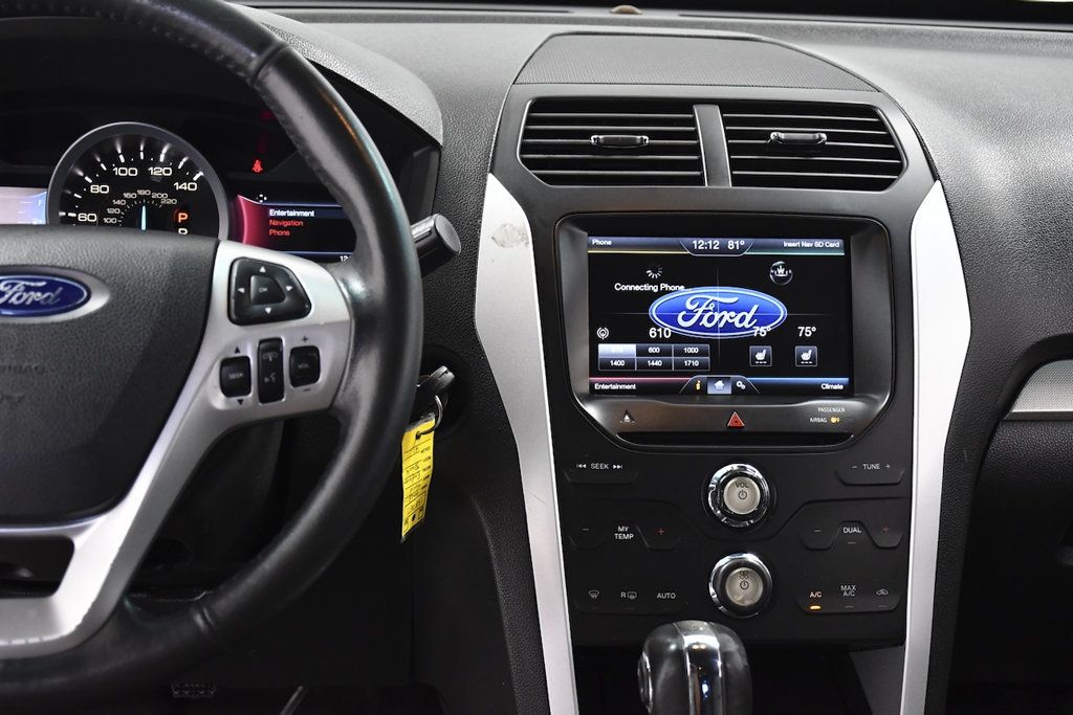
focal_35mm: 48
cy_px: 358
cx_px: 536
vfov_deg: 28.1
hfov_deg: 41.1
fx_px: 1431
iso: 2500
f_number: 4.5
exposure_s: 1/200
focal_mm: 32
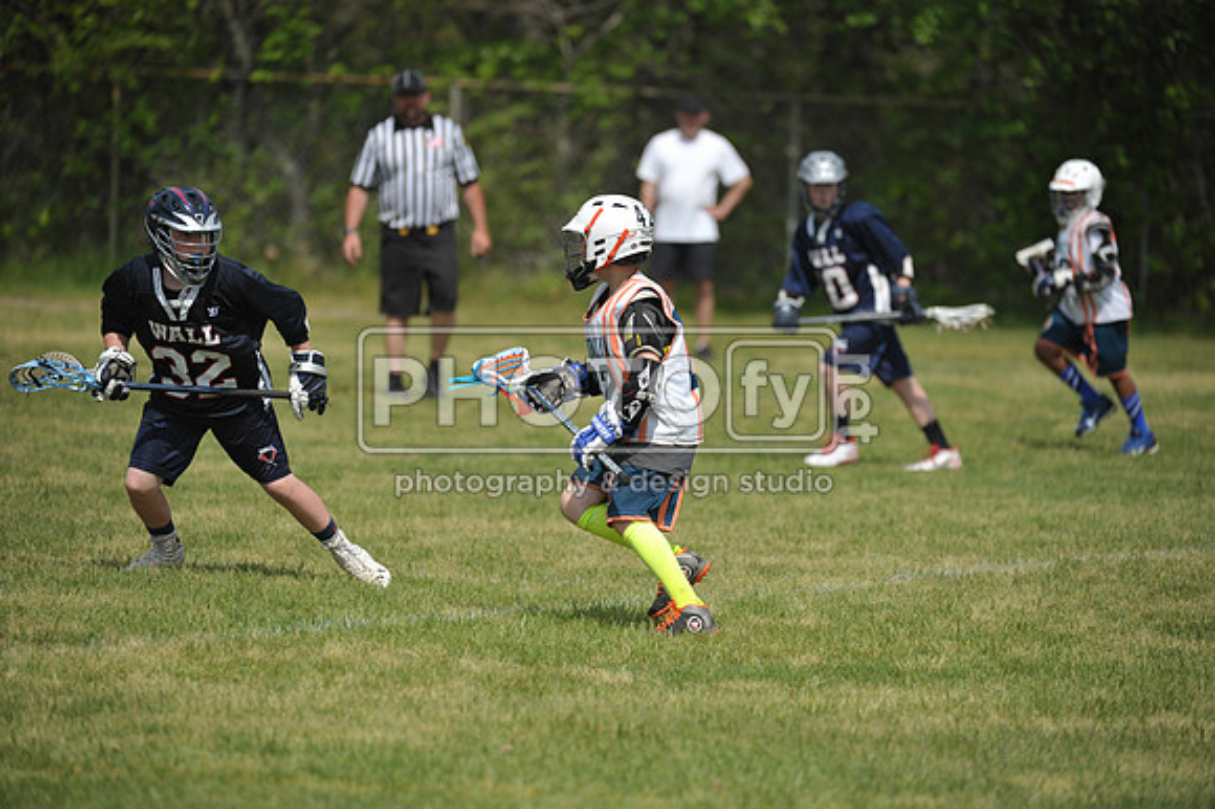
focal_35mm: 270
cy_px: 404
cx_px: 608
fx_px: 9107
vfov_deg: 5.1
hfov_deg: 7.6
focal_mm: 270
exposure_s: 1/5000
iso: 640
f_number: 4
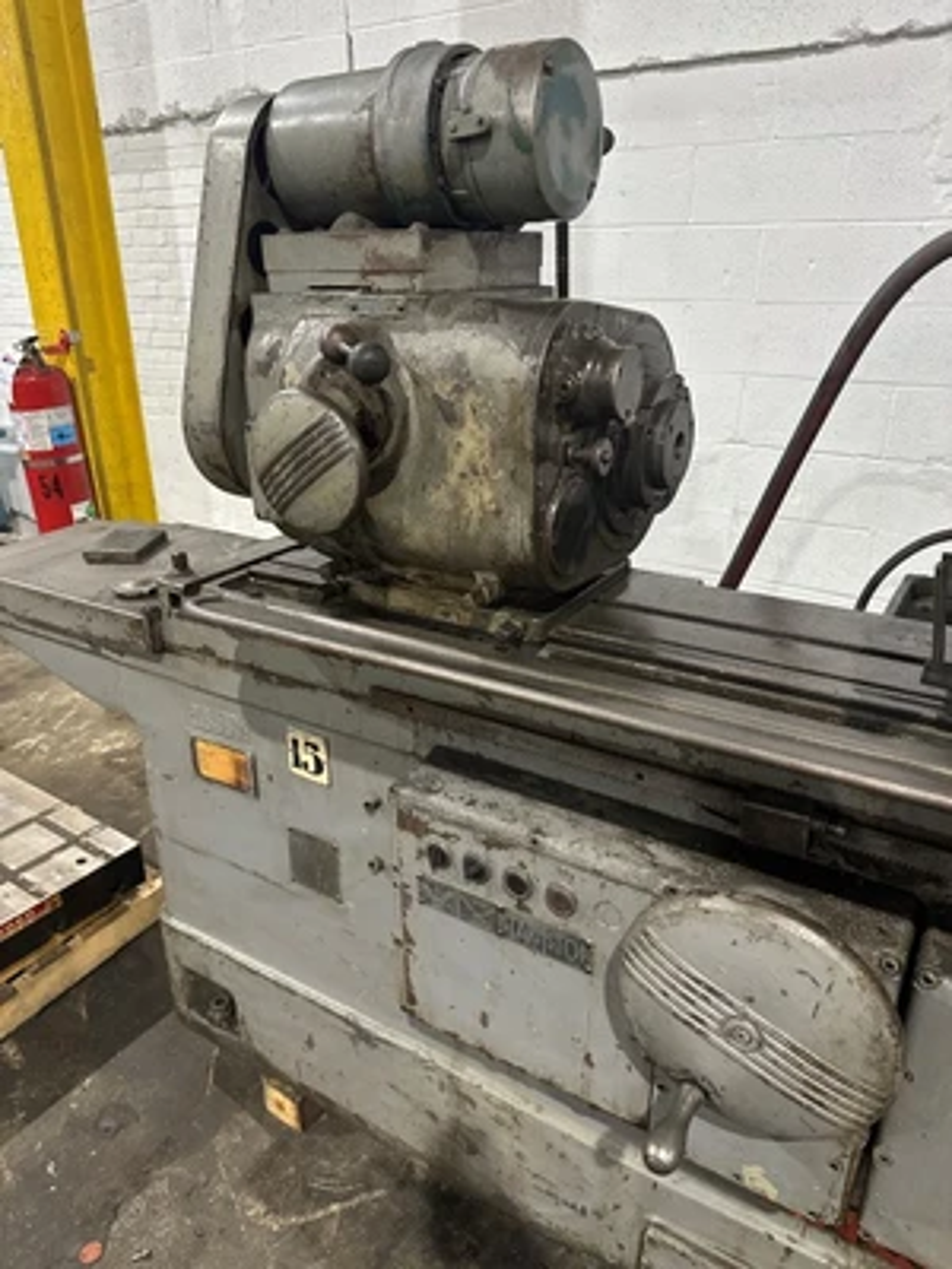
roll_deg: +1.2
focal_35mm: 24
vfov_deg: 71.6
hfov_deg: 56.8
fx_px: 880
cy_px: 634
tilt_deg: -25.0
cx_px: 476
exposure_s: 1/60
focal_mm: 6.86
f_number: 1.78
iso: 400
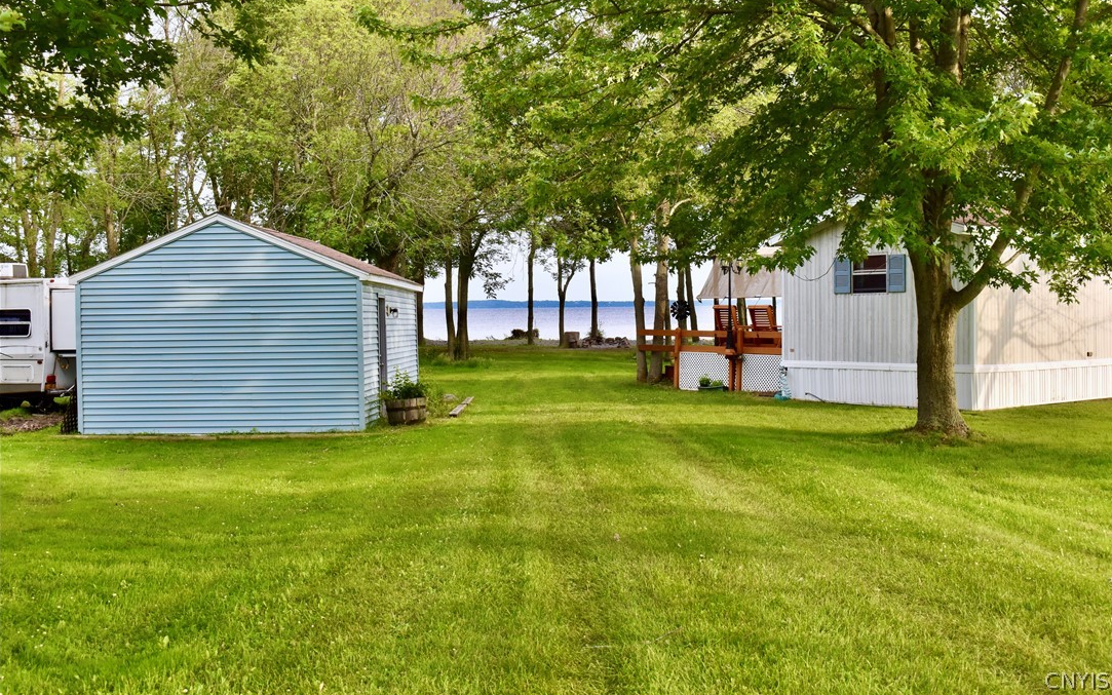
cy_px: 325
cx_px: 557
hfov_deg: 43.5
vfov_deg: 28.0
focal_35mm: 46
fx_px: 1394
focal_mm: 30
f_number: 8
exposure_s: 1/250
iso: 400
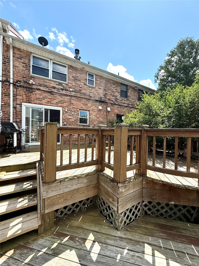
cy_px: 133
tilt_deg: +0.6
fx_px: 107
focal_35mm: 14
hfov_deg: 85.7
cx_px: 100
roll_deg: -2.3
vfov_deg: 102.1
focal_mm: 2.22
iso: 64
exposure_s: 1/1285
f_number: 2.2
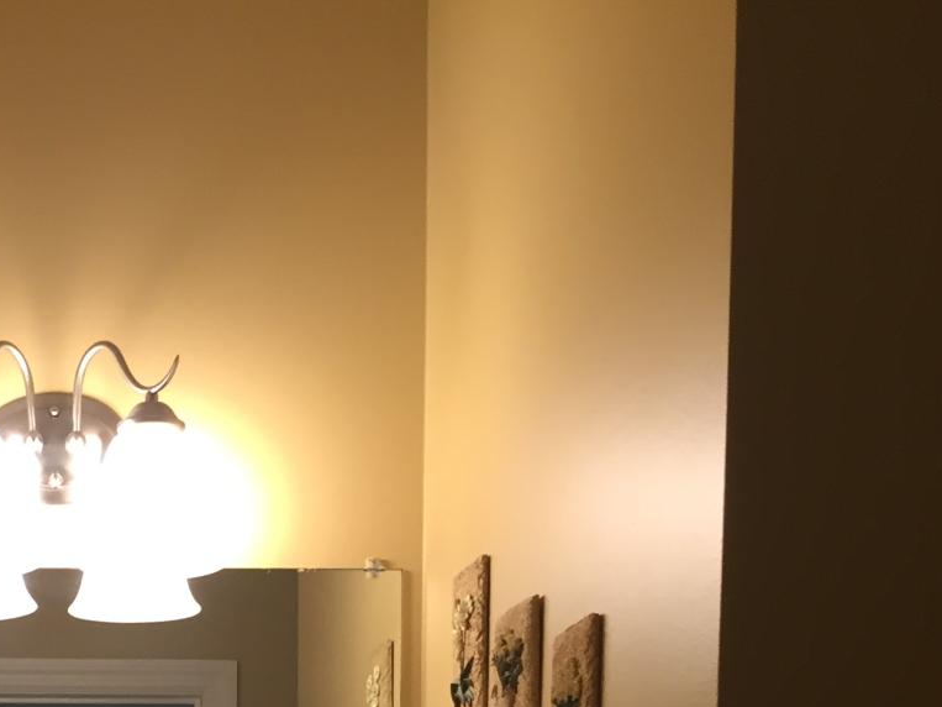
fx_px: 2068
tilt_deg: -4.2
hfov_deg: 25.0
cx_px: 122
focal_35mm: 76
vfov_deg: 16.5
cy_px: 1235
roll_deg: -1.3
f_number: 2.2
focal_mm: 4.15
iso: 64
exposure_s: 1/30
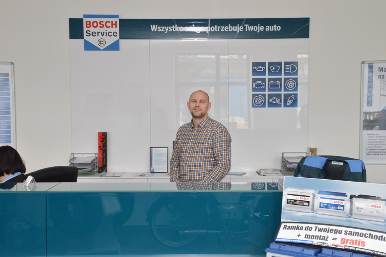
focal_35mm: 48
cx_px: 193
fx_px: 514
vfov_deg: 28.0
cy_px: 128
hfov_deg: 41.2
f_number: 11
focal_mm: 32
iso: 1000
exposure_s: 1/60
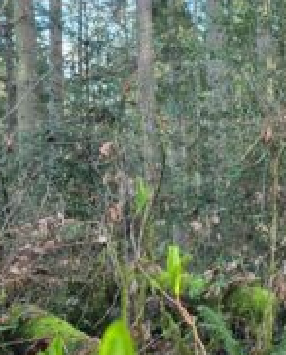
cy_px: 175
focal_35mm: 49
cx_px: 333
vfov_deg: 38.0
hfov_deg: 27.6
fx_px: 517
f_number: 1.8
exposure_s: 1/180
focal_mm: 5.4
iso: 160
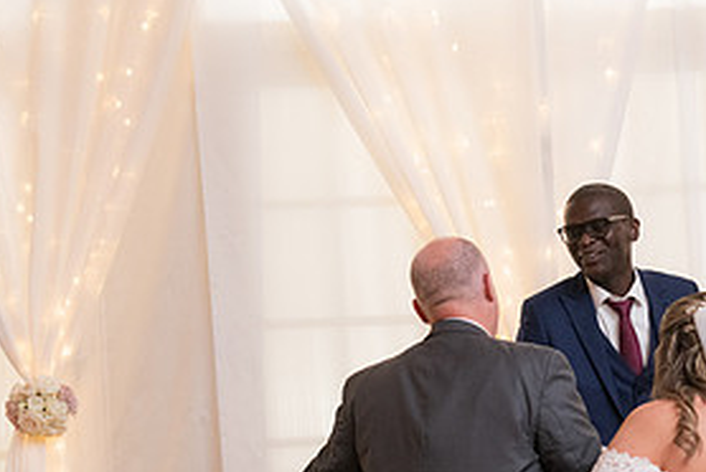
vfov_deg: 13.6
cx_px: 457
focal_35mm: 100
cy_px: 379
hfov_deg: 20.3
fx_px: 1963
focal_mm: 48
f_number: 5
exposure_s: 1/125
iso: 1800
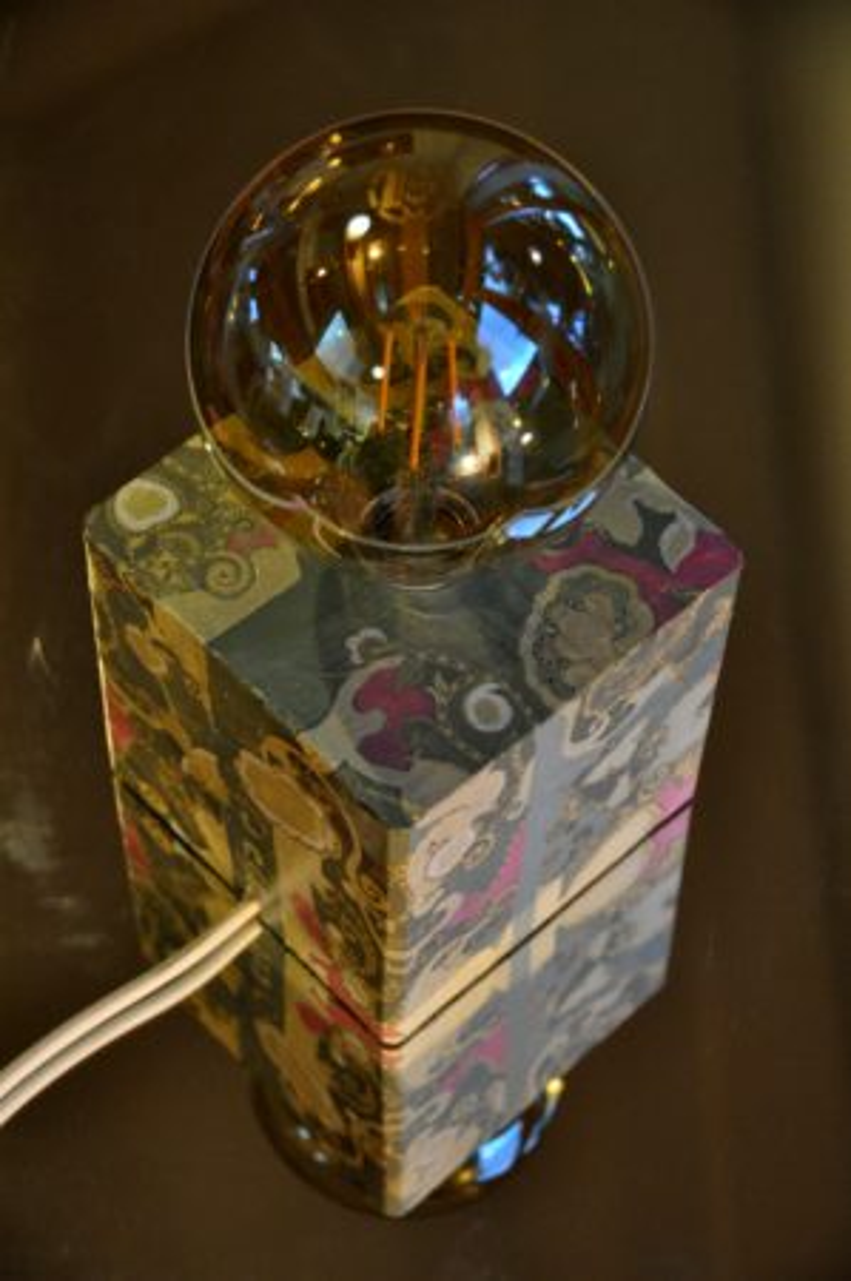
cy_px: 640
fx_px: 2985
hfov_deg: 16.2
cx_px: 426
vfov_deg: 24.2
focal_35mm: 84
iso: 1600
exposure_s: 1/30
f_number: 4.8
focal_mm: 56
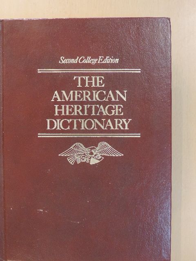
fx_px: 302
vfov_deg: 46.8
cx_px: 98
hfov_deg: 36.0
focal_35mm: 40
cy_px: 130
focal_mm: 7.1
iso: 1100
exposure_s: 1/50
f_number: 3.3
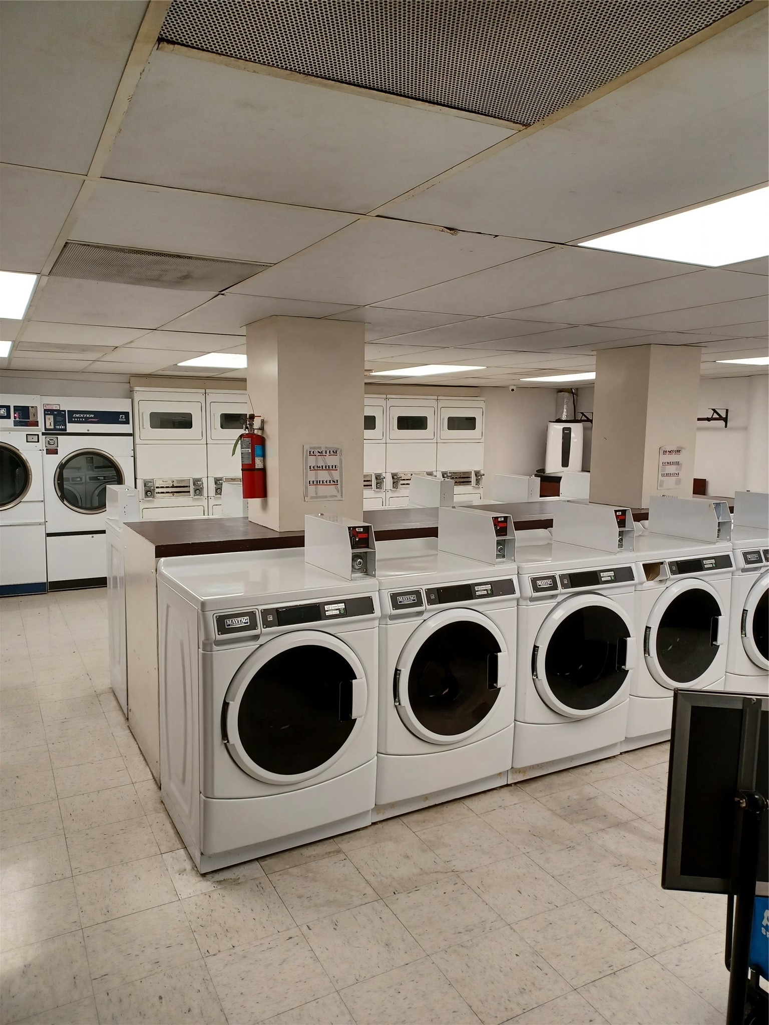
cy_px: 512
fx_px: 741
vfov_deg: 69.4
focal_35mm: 25
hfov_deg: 54.9
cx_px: 384
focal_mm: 4.6
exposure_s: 1/60
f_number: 1.8
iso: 160
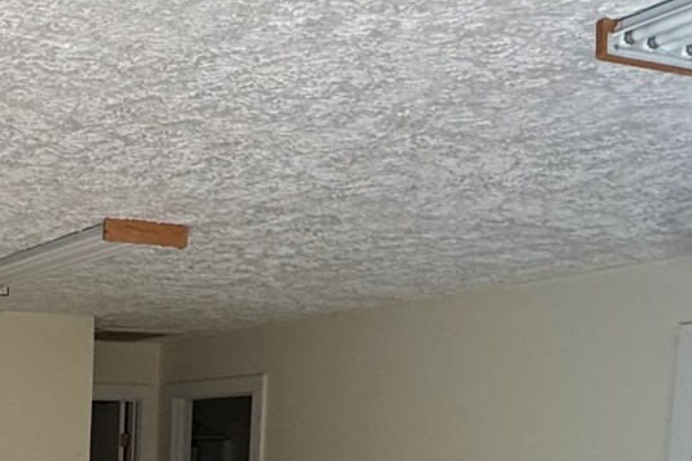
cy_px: 586
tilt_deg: -7.7
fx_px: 1076
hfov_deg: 30.4
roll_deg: -1.2
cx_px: -136
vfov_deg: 21.9
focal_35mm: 56
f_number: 2.2
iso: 320
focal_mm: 2.22
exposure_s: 1/88
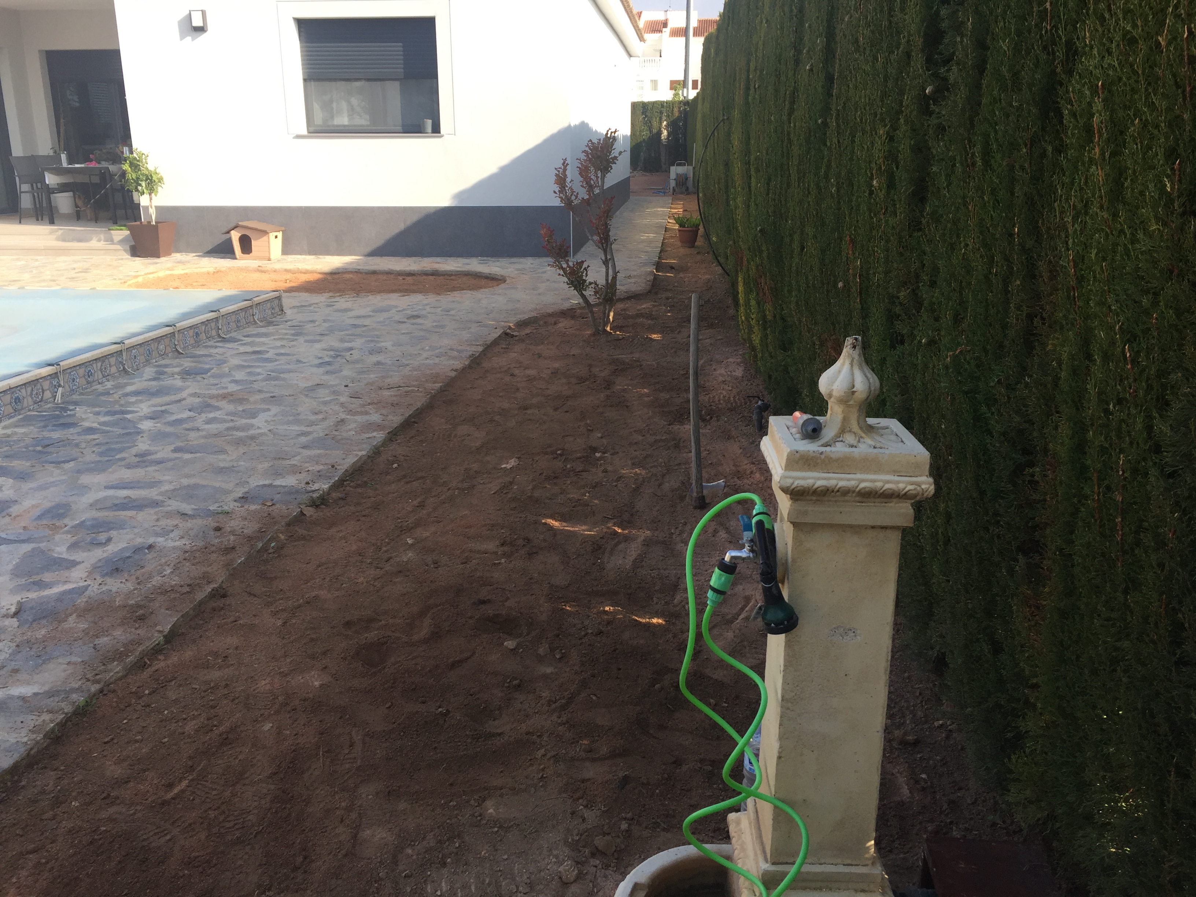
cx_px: 598
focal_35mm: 29
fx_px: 1002
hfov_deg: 61.7
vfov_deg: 48.2
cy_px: 448
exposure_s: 1/628
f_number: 2.2
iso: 32
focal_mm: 4.15
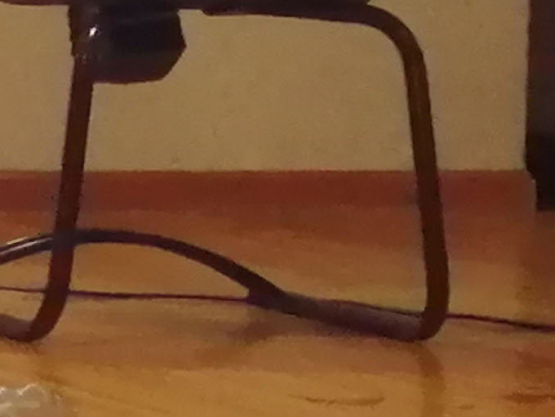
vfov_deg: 5.6
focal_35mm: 263
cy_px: 141
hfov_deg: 7.0
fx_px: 4217
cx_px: -933
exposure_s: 1/33.3
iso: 250
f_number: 1.8
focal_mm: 3.62
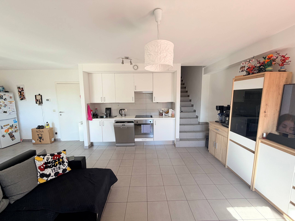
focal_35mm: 14
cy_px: 110
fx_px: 119
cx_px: 148
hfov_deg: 102.1
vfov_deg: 85.7
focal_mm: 2.22
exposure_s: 1/121
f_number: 2.2
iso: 64
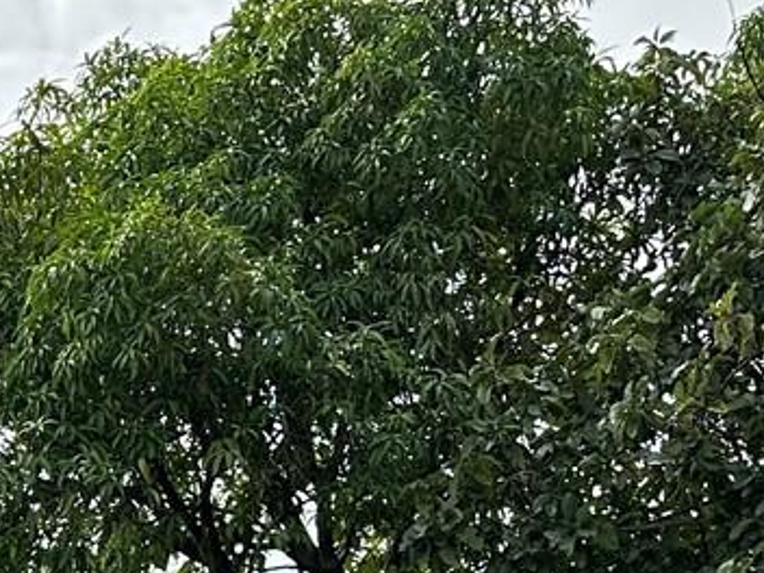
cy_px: 1142
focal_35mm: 109
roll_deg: -0.2
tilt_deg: -1.1
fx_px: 2406
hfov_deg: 15.8
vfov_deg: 12.1
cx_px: -553
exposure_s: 1/1988
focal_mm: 6.86
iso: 80
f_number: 1.78
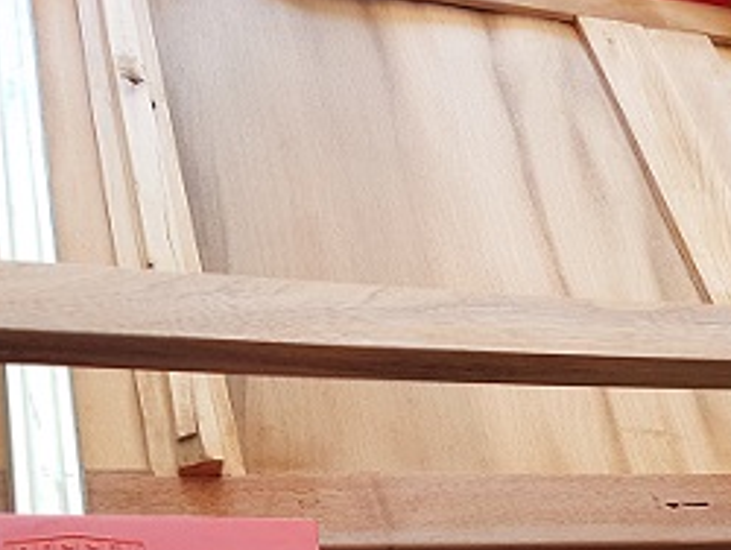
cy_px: 544
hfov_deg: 31.4
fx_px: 1289
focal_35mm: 61
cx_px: 485
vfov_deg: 23.1
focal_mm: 4.2
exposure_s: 1/50
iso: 50
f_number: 1.7
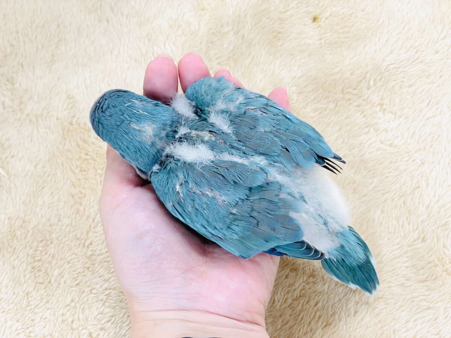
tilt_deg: -63.3
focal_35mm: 52
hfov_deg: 36.8
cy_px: 169
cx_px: 226
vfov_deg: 28.0
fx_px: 677
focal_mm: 6
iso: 160
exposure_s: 1/116
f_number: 2
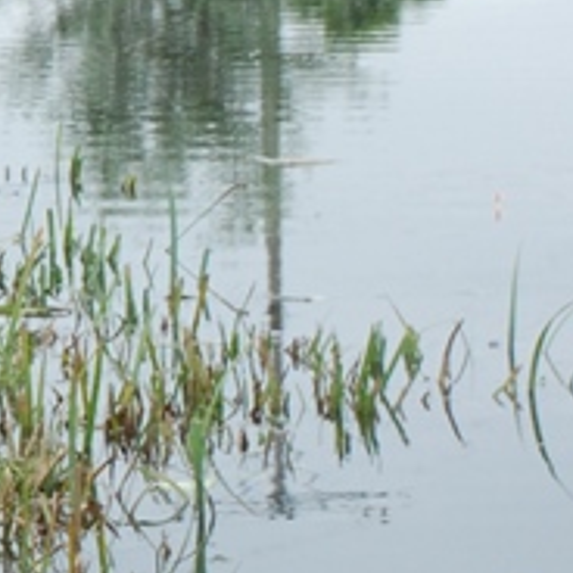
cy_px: -23
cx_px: -953
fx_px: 6929
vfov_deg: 4.7
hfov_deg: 4.6
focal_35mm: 370
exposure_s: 1/200
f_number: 7.1
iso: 500
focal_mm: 52
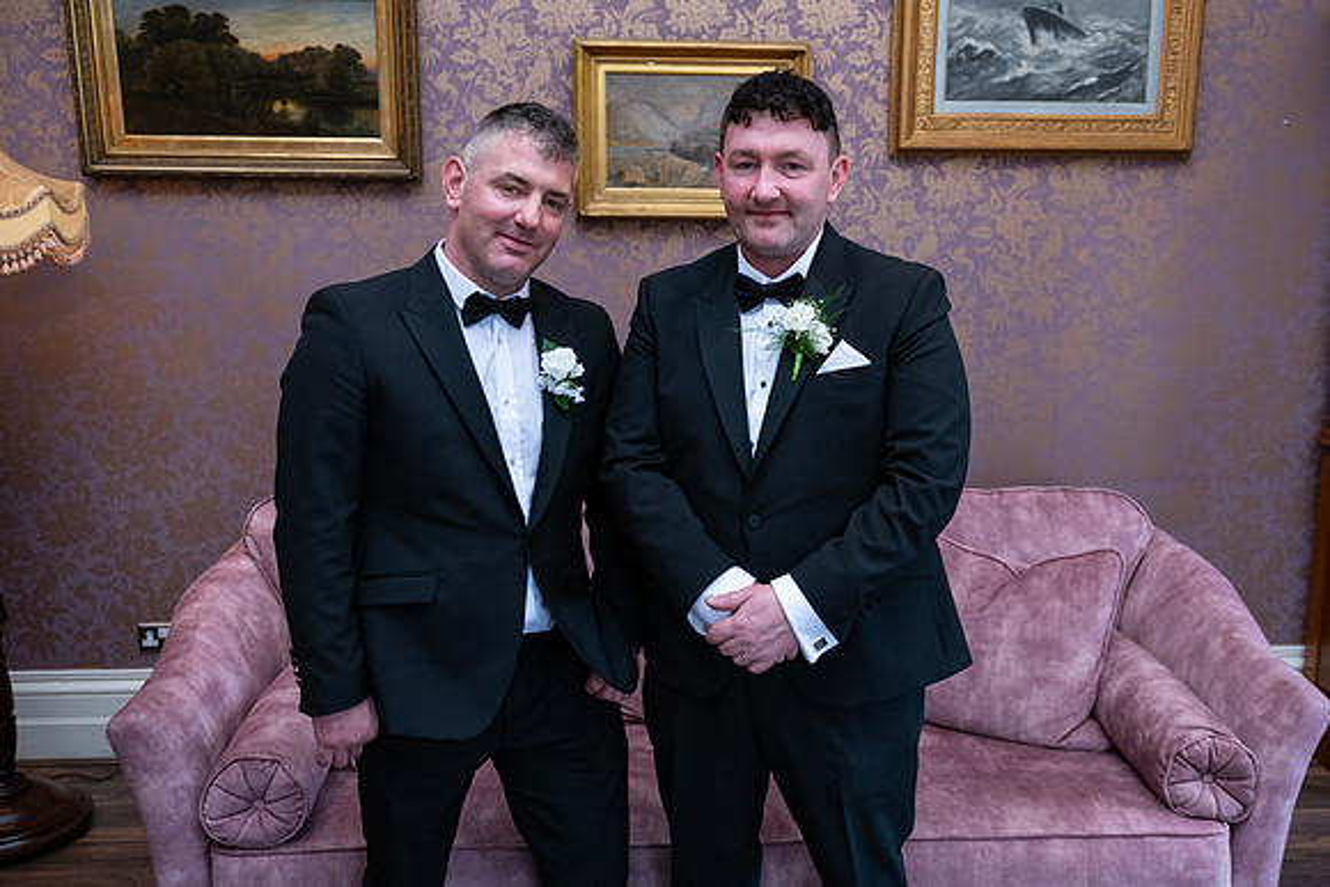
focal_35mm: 36
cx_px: 706
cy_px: 443
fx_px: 1333
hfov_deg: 53.0
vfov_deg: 36.8
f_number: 3.5
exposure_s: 1/160
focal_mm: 34
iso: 800
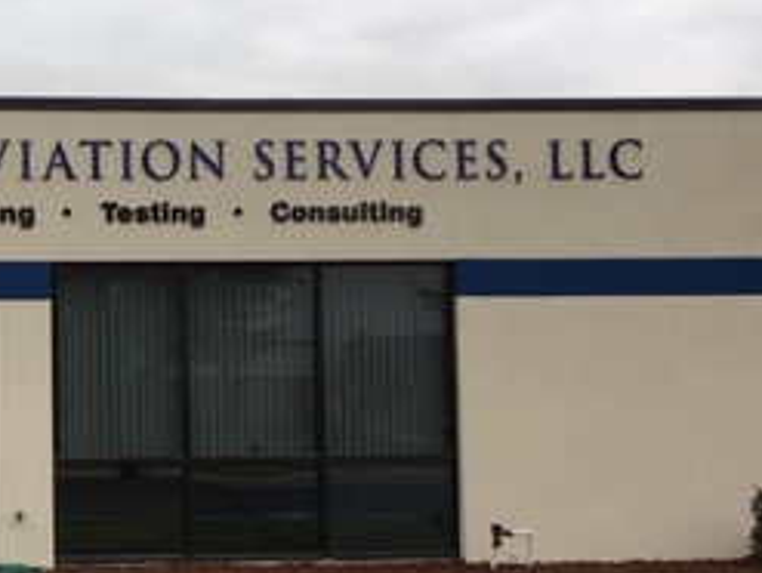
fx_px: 1653
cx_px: -3
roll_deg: +0.1
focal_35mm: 75
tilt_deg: +4.1
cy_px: 311
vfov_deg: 19.7
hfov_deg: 24.7
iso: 25
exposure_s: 1/246
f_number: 2.2
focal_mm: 4.15
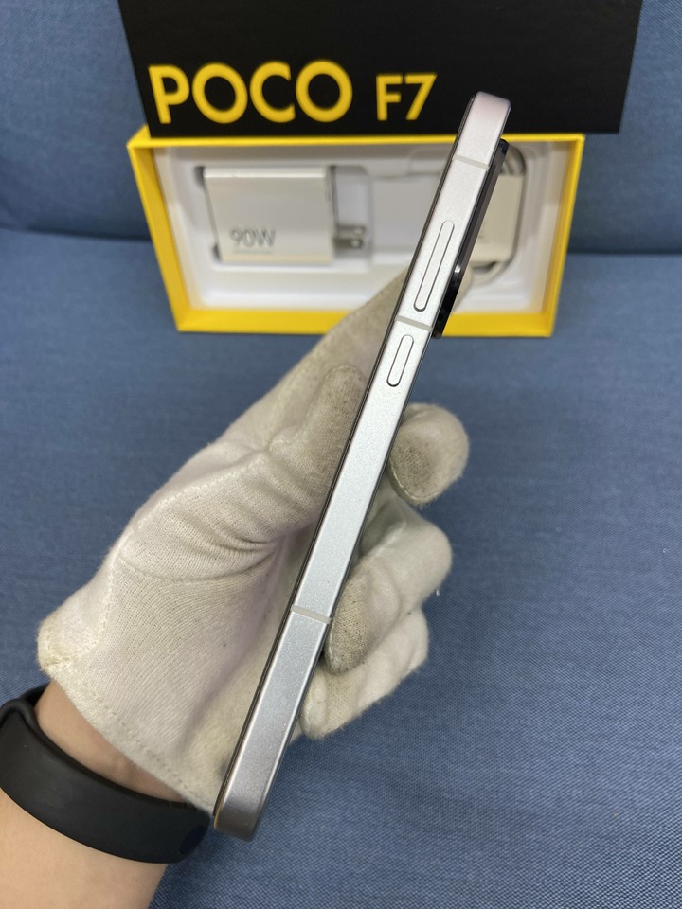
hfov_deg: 53.1
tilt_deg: -56.3
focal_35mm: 26
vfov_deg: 67.3
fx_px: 683
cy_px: 454
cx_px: 341
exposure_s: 1/60
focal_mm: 4.25
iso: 80
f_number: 1.8
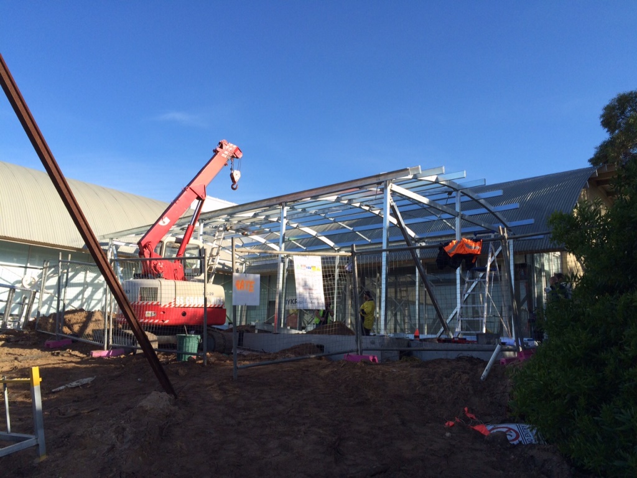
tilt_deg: +10.8
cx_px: 318
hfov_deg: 61.7
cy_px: 239
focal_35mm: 29
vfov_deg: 48.2
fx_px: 534
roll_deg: -1.7
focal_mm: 4.15
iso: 32
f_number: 2.2
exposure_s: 1/1368
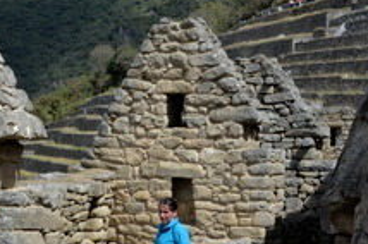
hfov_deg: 24.5
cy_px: 137
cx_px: 84
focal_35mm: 82
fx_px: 837
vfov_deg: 16.6
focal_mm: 35
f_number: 8
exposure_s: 1/250
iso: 100
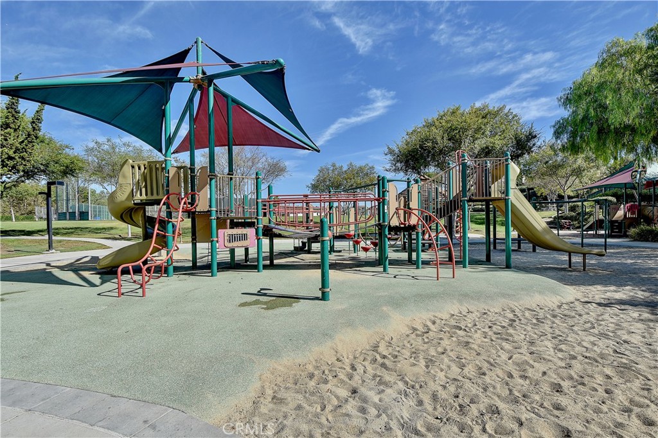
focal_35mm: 15
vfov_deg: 77.3
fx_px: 274
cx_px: 329
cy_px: 219
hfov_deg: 100.4
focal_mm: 10
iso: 200
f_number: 7.1
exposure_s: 1/250
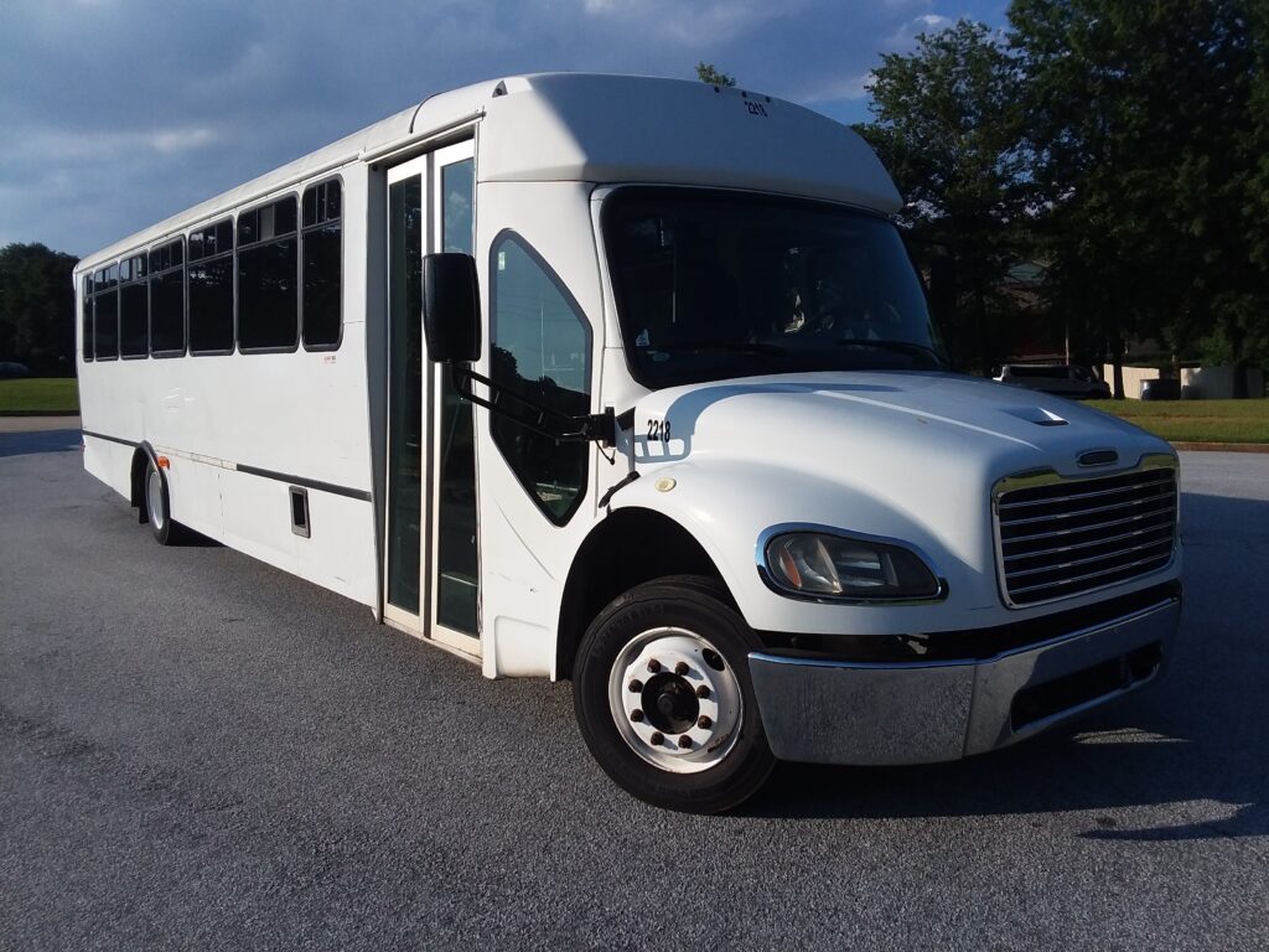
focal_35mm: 27
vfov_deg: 51.4
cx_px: 634
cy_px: 476
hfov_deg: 65.3
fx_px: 990
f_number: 1.9
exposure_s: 1/2307
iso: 50
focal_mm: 2.91
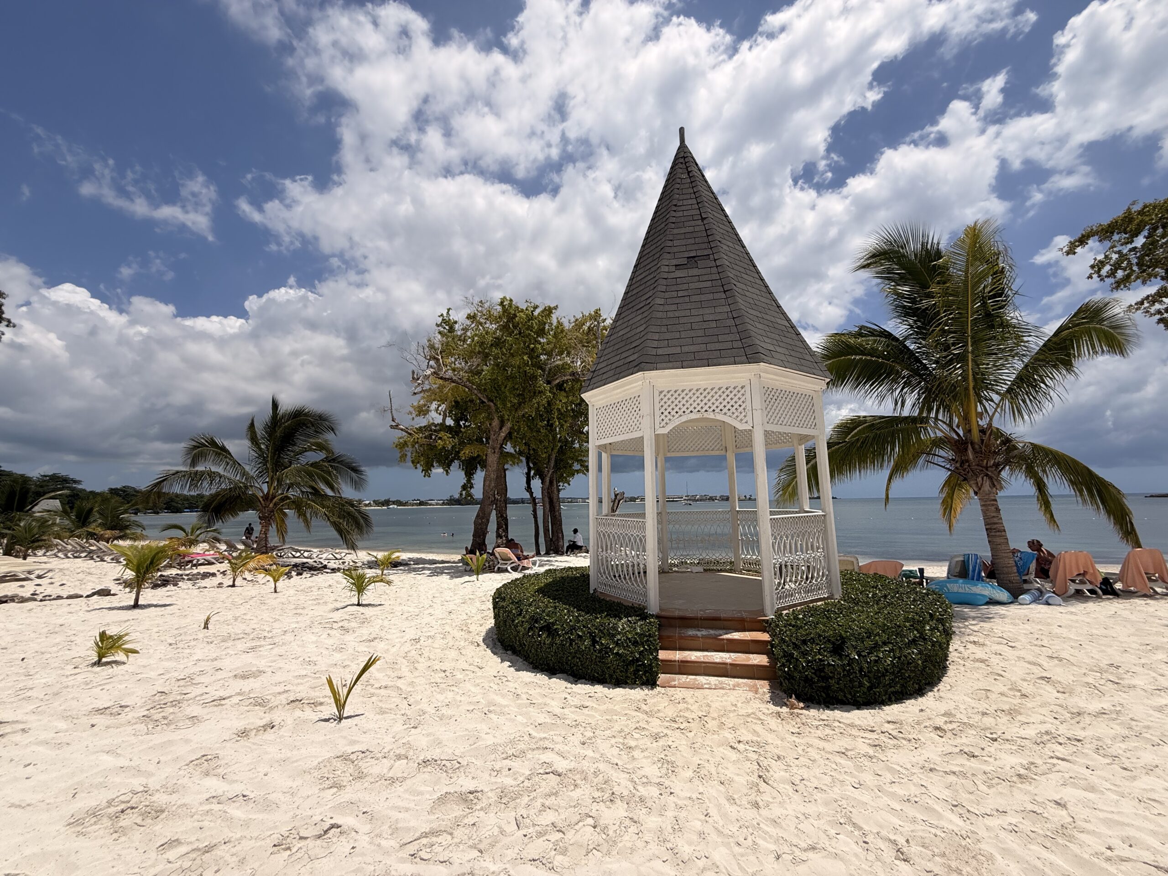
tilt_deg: +9.0
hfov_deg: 102.1
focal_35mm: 14
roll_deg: +0.3
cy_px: 438
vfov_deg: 85.7
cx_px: 584
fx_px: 472
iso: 64
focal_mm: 2.22
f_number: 2.2
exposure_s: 1/5155
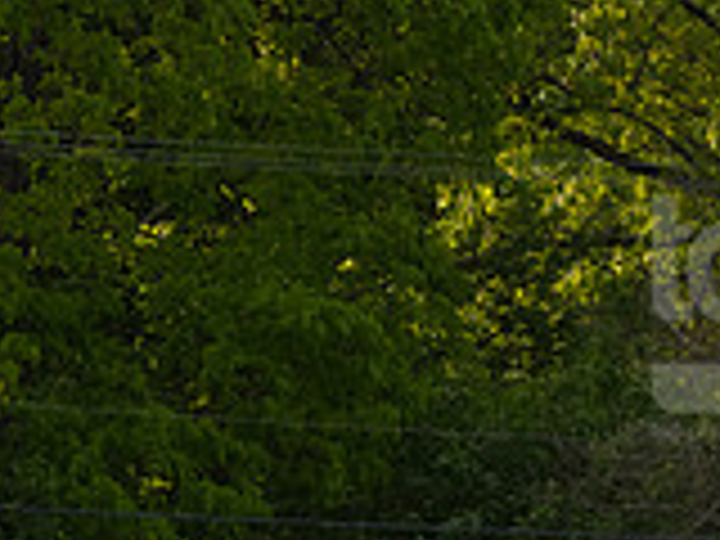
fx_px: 16848
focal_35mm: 810
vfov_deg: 1.8
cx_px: 263
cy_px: 796
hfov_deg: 2.4
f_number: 5.6
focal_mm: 200
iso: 800
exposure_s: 1/1600
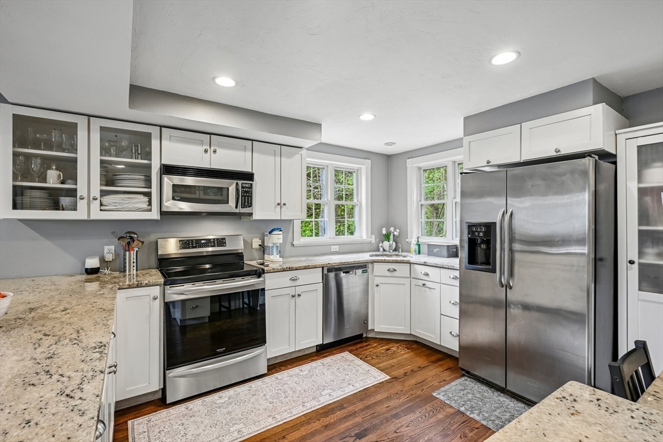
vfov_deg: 73.8
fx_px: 295
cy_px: 221
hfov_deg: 96.7
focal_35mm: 16
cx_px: 332
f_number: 8
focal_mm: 16
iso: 400
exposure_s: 1/13
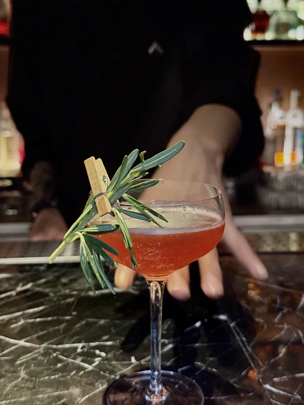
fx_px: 562
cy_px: 202
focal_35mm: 48
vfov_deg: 39.7
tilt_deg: -9.3
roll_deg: -0.8
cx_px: 152
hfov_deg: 30.3
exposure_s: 1/33
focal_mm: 6.76
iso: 500
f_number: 1.78
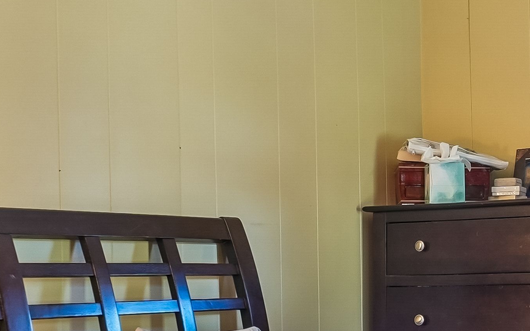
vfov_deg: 15.4
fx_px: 1213
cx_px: 550
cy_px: 270
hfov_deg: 23.4
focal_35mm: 84
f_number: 8
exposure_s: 1/1.67
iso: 400
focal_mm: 16
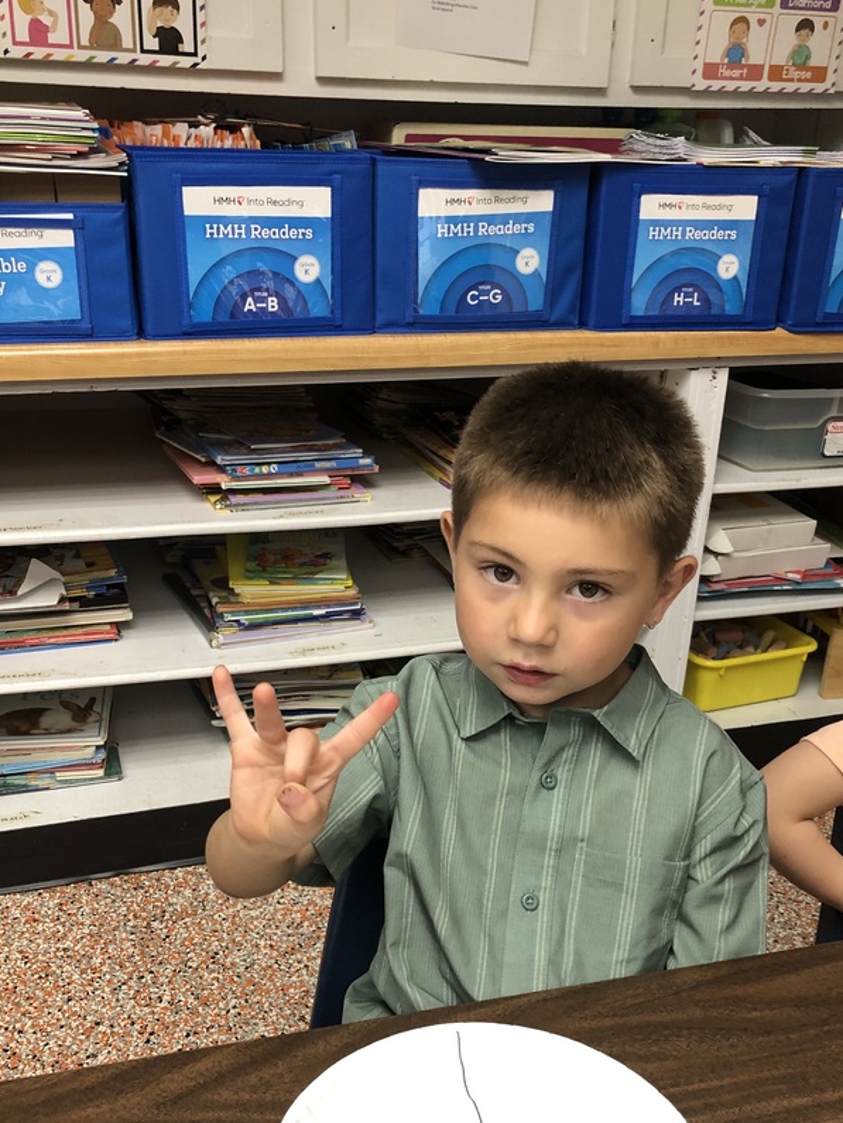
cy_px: 705
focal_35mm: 36
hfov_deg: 39.6
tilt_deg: -25.1
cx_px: 441
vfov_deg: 50.8
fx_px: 1169
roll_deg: -1.5
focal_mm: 3.99
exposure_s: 1/30
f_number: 1.8
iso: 40
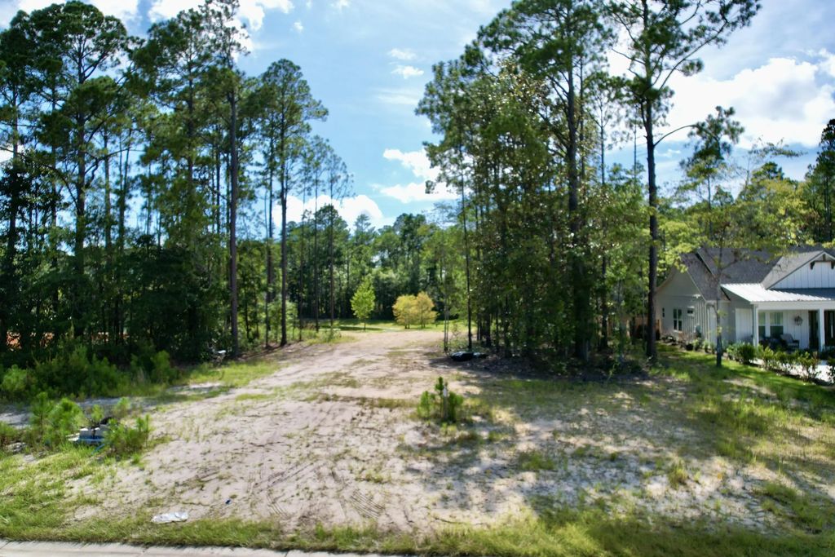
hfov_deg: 78.6
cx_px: 418
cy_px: 278
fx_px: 510
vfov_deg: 57.2
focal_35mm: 22
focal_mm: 8.38
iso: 100
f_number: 2.8
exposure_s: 1/2000
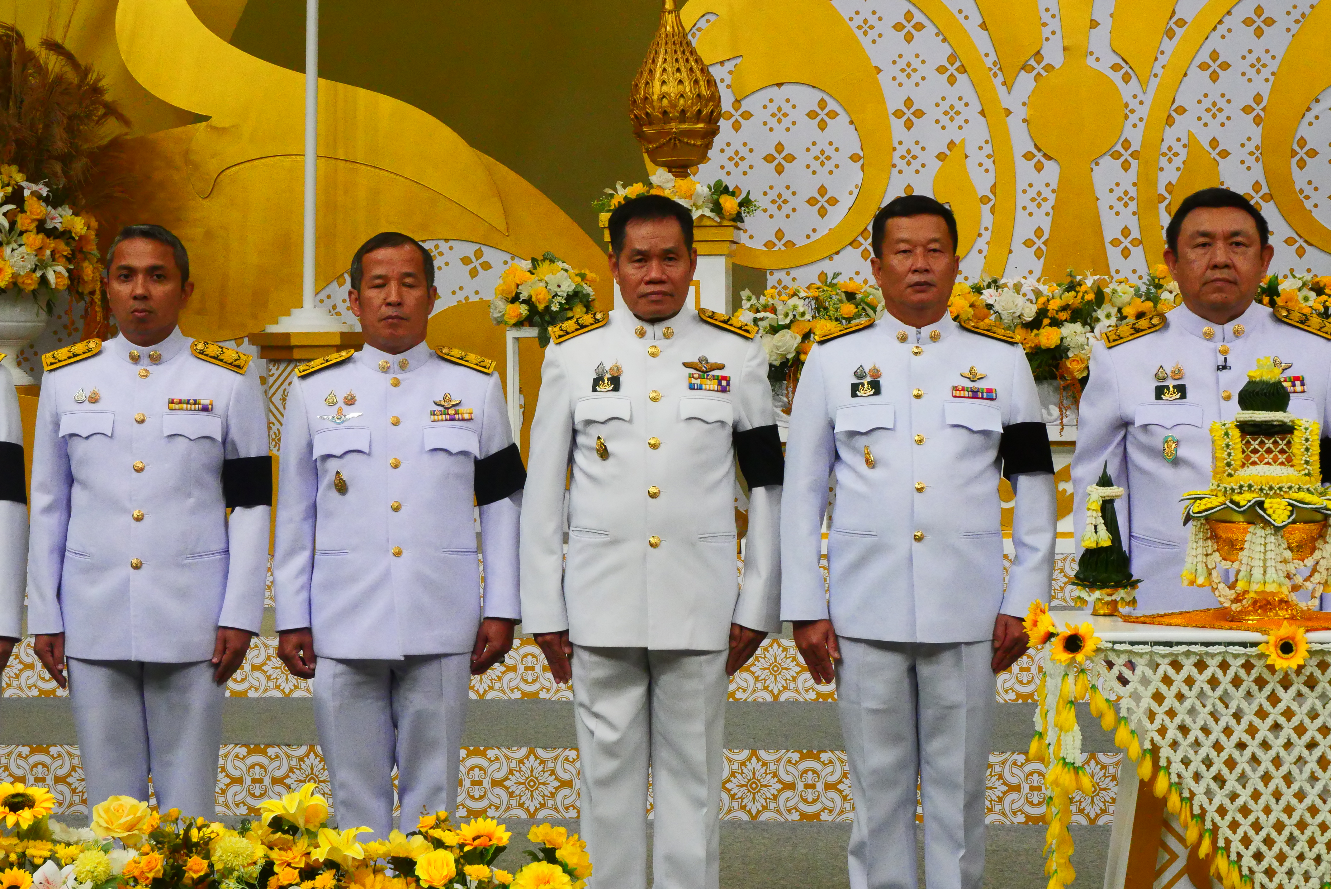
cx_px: 666
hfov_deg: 23.4
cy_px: 444
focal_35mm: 87
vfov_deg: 15.7
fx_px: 3218
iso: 3200
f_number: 8
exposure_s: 1/320
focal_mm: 42
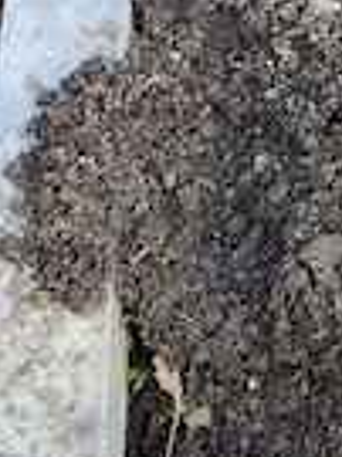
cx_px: 562
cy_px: -107
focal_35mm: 91
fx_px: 1201
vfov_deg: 20.1
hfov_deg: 14.7
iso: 40
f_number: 1.8
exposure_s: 1/180
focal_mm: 5.4
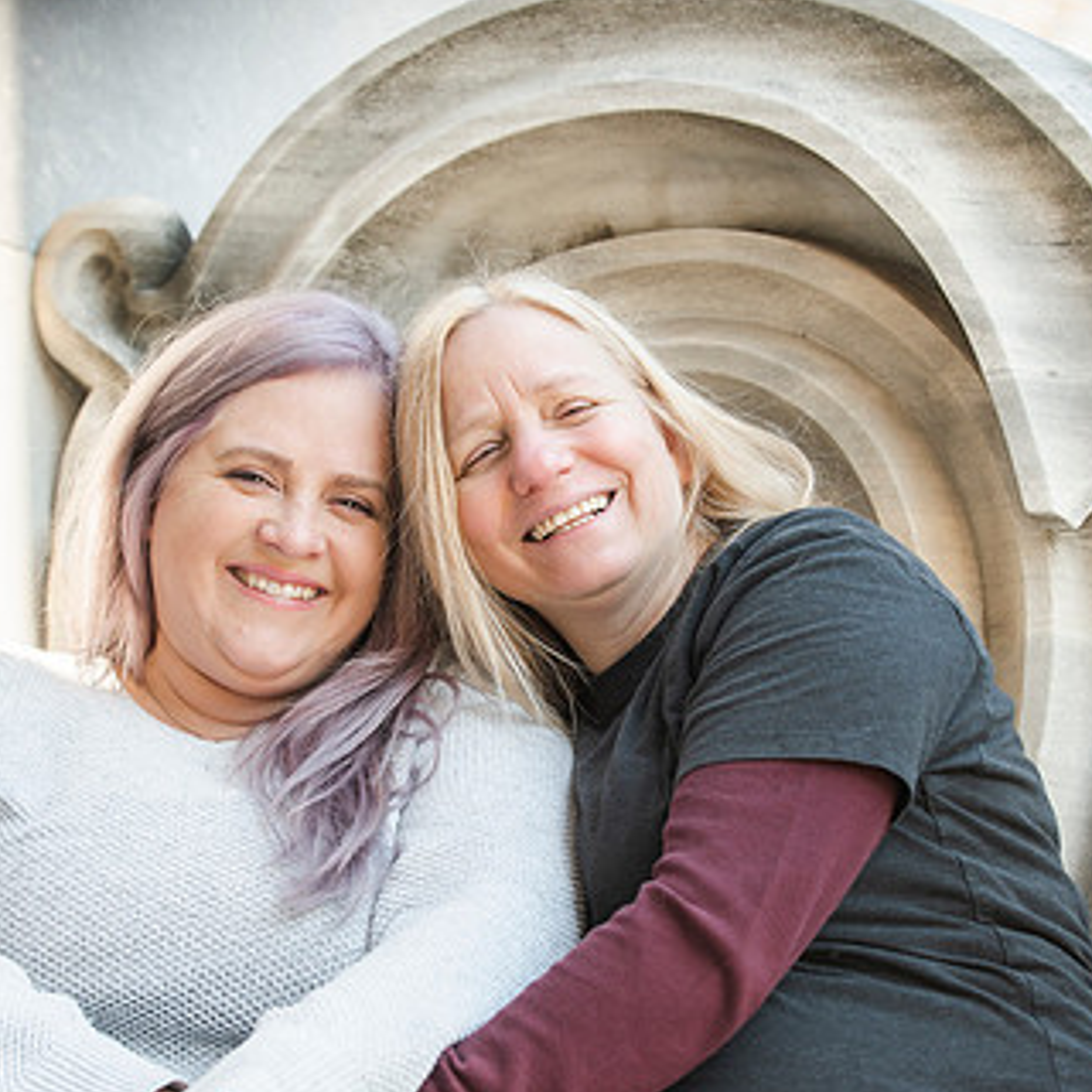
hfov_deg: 14.5
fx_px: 4283
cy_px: 589
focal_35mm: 120
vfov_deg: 14.5
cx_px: 495
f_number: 4
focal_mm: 78
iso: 400
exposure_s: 1/500
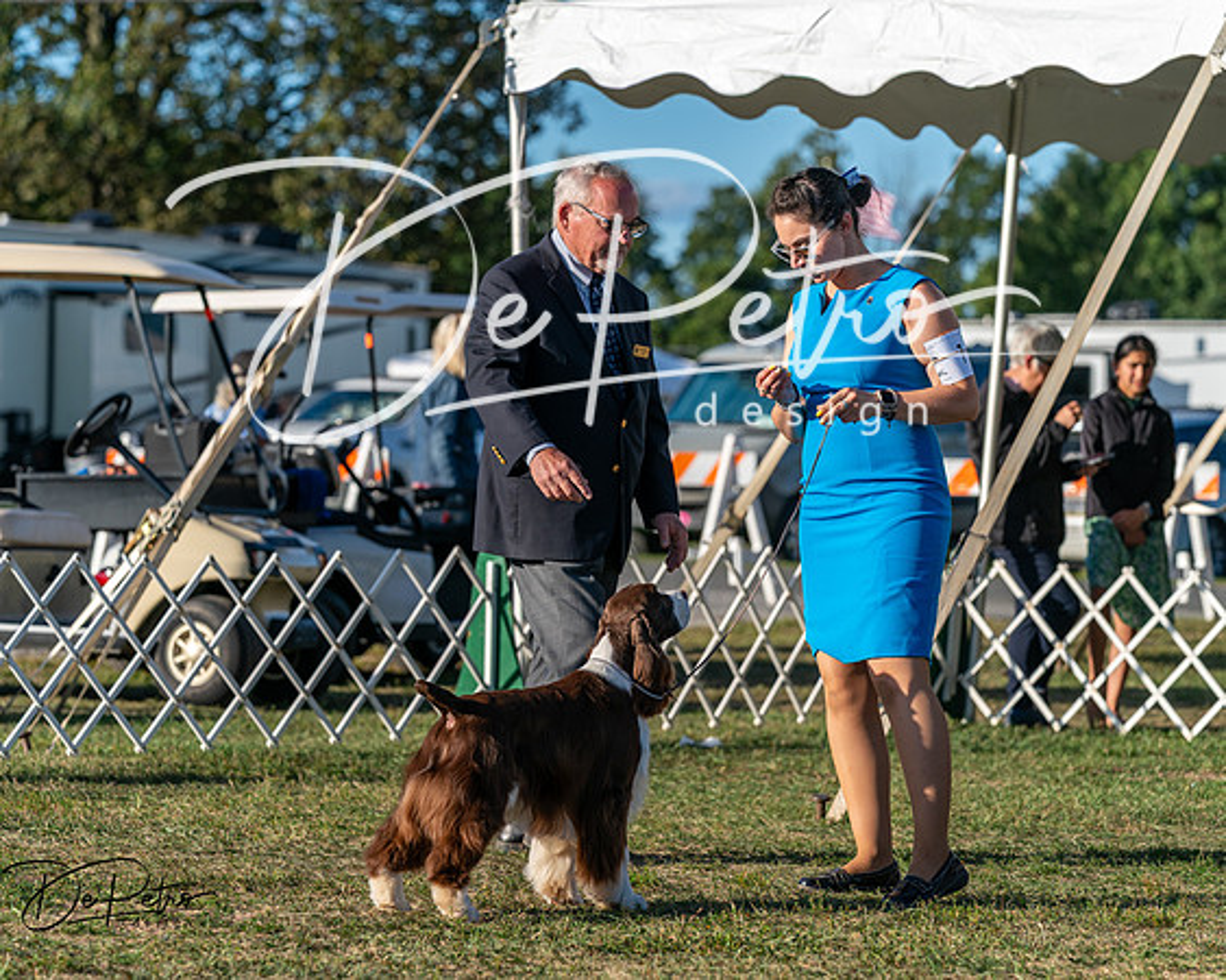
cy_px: 490
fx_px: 5310
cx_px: 613
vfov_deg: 10.5
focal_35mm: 146
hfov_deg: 13.2
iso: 125
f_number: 4.5
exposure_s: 1/1250
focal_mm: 130
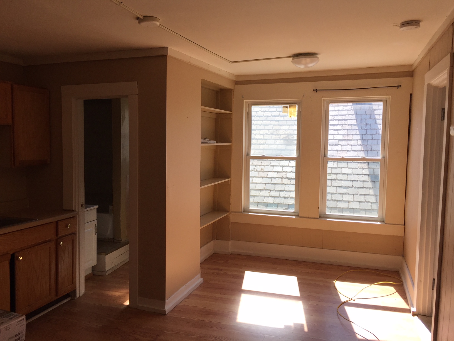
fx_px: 380
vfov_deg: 48.2
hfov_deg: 61.7
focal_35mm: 29
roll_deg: -0.8
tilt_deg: -5.6
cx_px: 227
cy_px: 170
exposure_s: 1/494
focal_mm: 4.15
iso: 32
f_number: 2.2
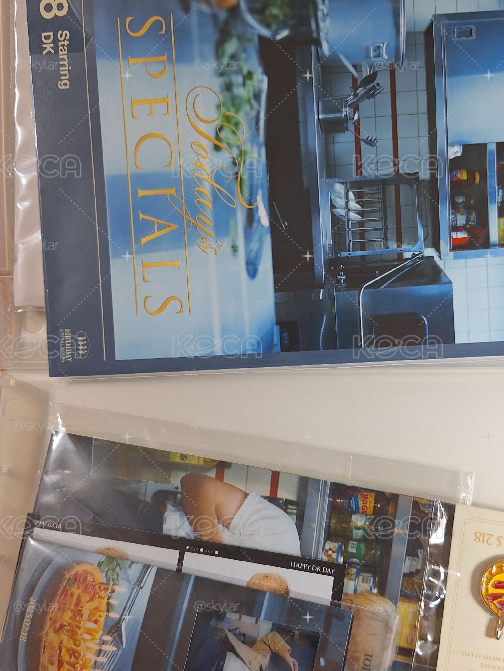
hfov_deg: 42.7
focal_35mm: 33
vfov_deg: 55.2
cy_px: 376
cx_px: 308
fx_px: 640
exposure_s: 1/60
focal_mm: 5.54
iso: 64
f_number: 1.8
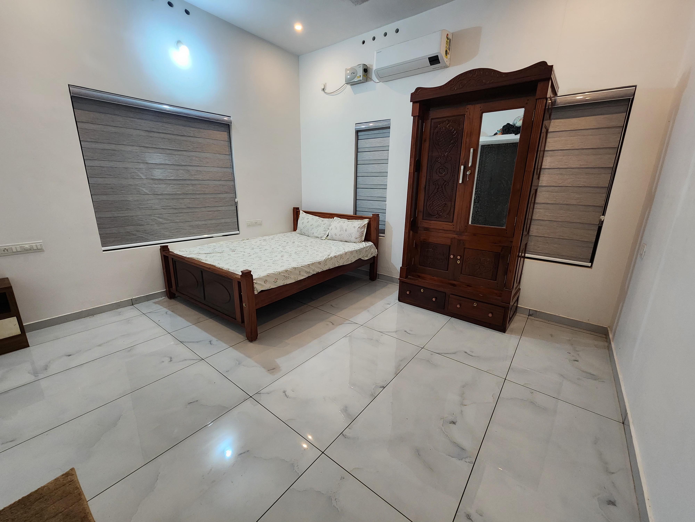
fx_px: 261
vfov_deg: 89.9
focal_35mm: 13
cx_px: 348
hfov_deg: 106.2
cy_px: 261
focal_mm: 2.2
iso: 320
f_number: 2.2
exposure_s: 1/33
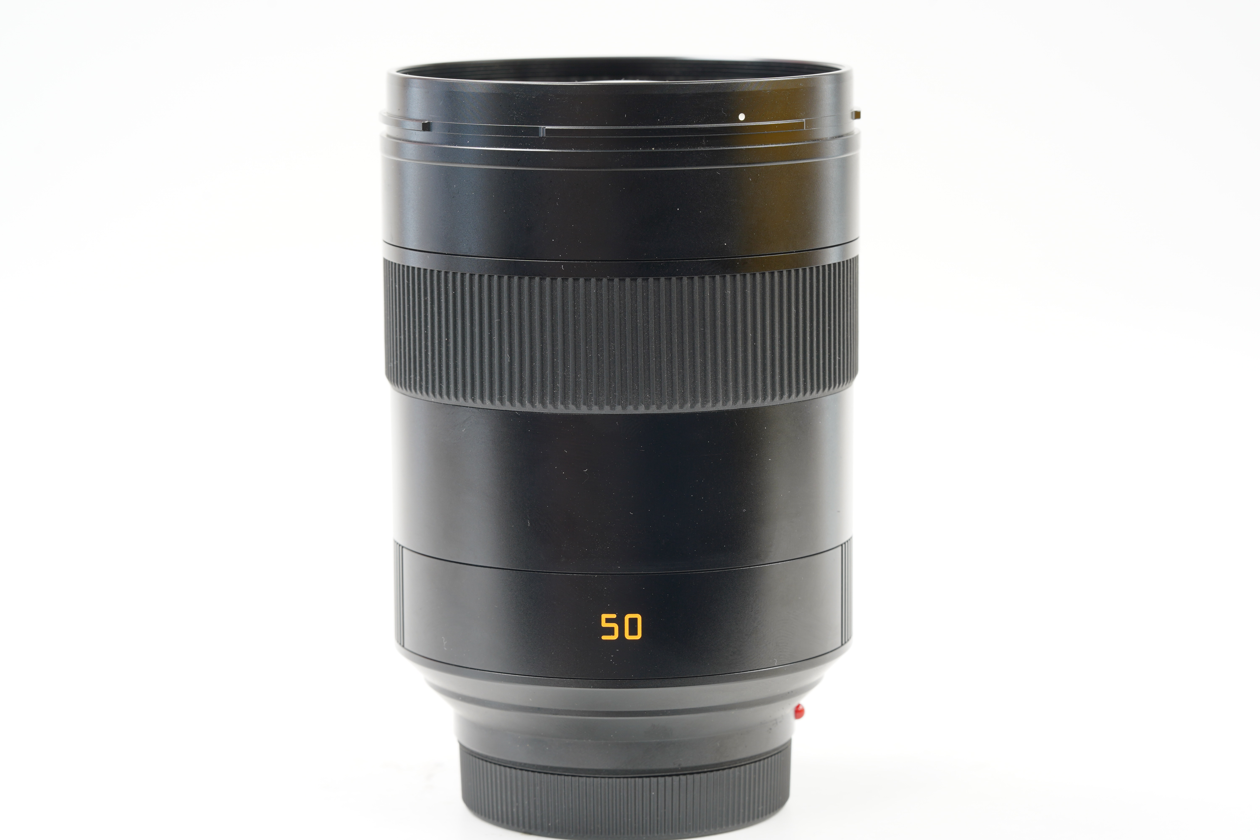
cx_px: 630
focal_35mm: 90
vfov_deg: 15.2
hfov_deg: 22.6
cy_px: 420
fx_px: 3150
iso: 200
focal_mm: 90
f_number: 11
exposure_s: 1/1.25
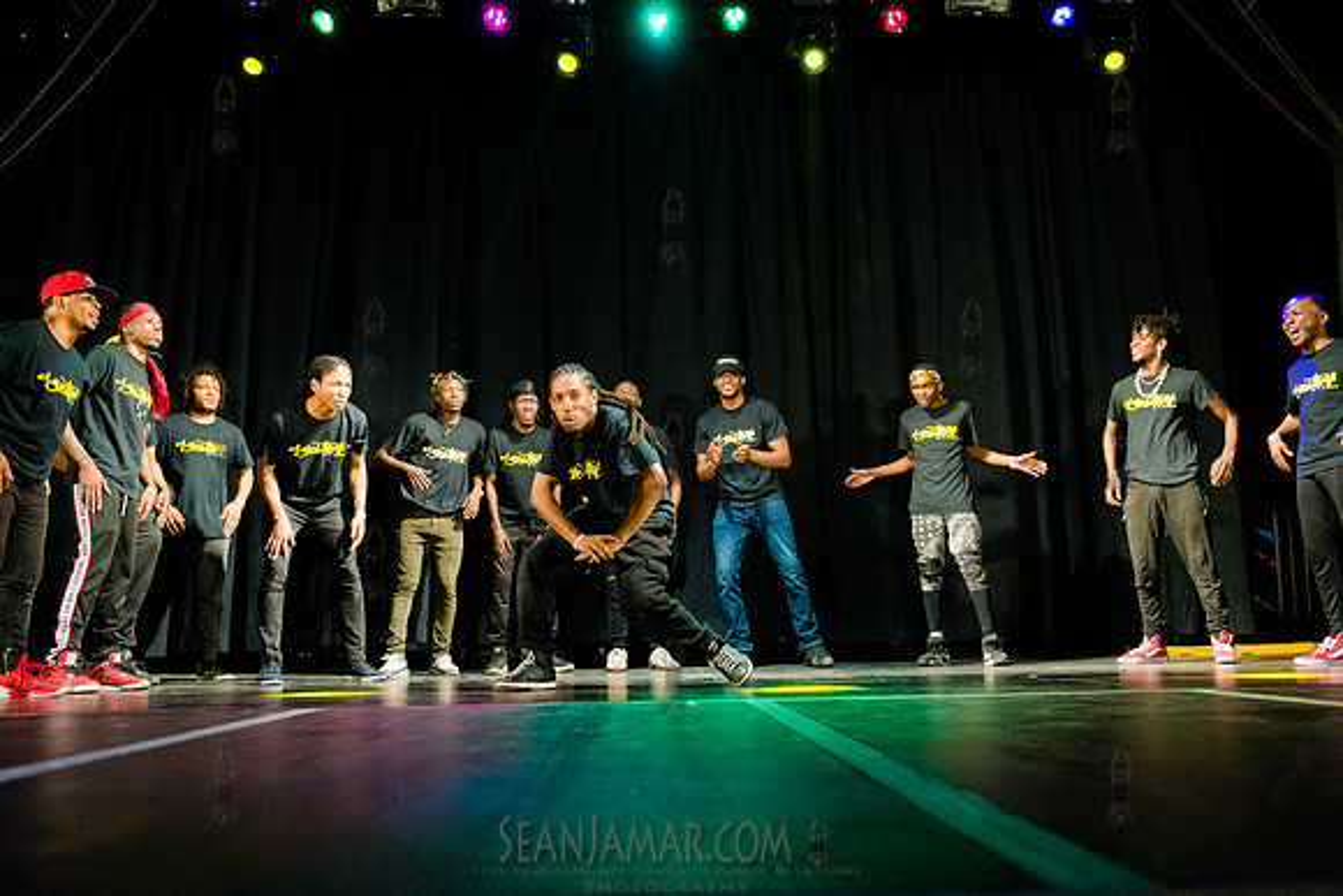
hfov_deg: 60.4
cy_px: 448
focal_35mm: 31
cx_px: 672
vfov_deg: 42.4
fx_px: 1155
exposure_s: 1/1000
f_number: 2.8
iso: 4000
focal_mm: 29
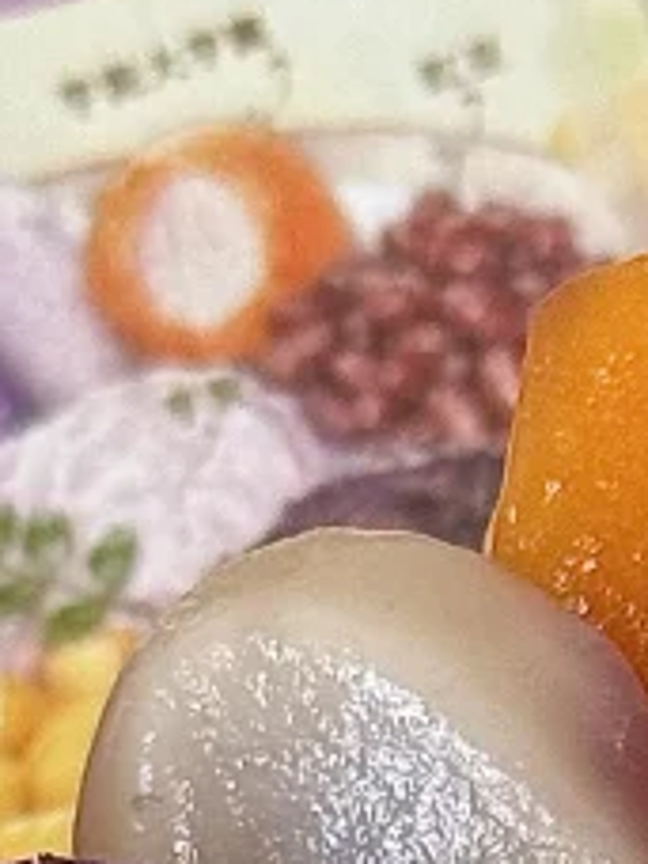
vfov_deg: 6.3
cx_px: 1076
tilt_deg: -70.2
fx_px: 7563
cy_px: 1762
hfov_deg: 4.9
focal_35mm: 303
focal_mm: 6.76
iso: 100
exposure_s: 1/78
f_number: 1.78
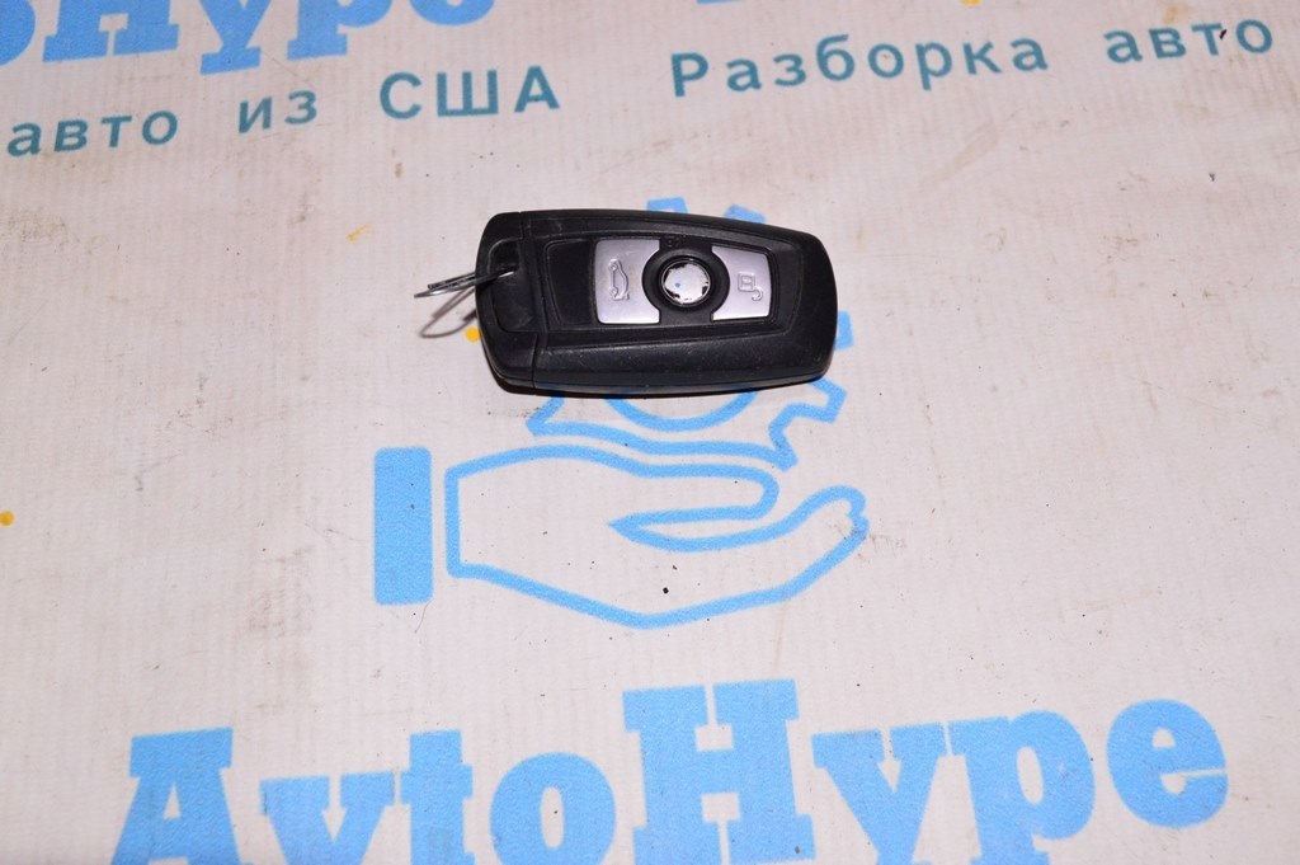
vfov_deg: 31.8
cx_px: 650
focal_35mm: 42
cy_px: 432
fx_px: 1515
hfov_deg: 46.4
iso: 1600
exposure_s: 1/200
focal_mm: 28
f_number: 8
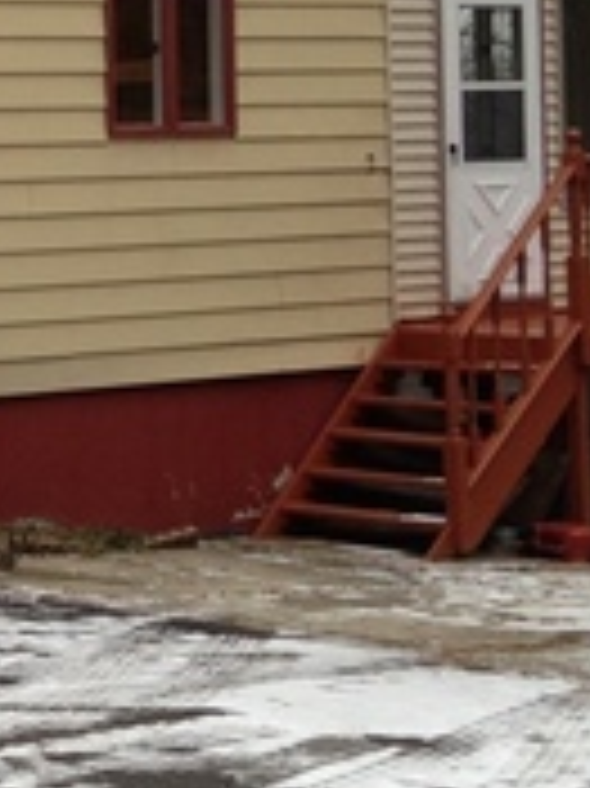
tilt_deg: -0.5
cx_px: -723
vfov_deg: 15.6
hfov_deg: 10.5
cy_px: 194
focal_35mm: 126
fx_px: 2867
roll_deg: +1.2
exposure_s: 1/40
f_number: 2.4
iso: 64
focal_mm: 4.12
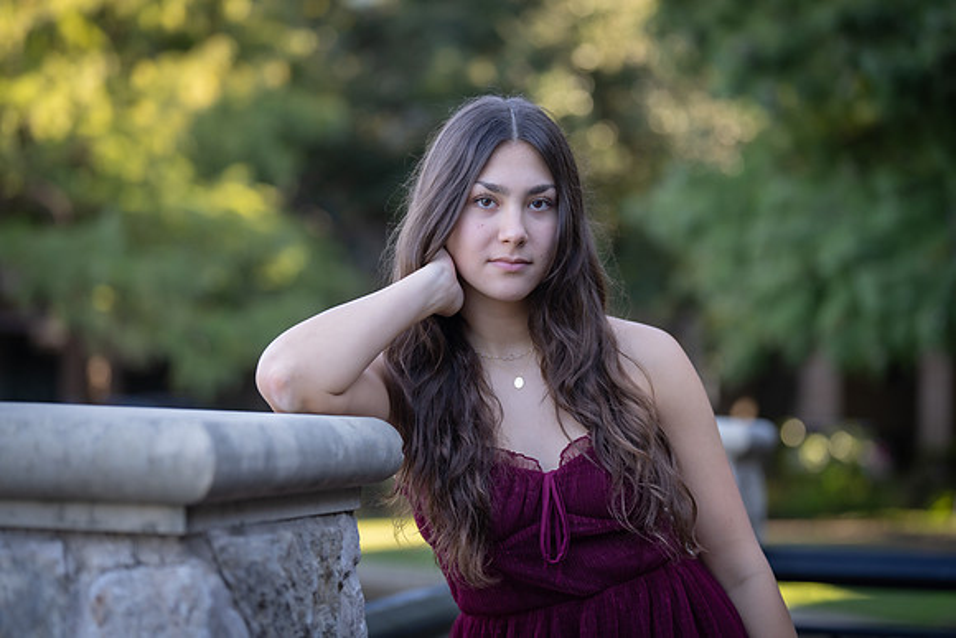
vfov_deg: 13.7
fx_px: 2656
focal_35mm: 100
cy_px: 319
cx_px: 478
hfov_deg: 20.4
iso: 320
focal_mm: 100
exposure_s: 1/320
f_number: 2.8
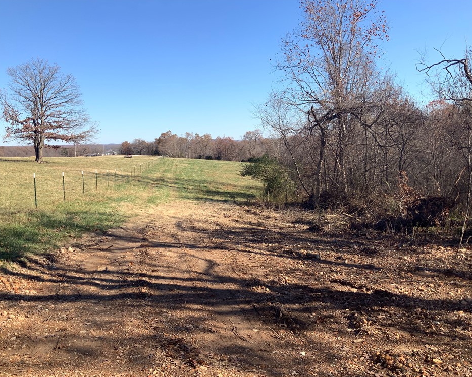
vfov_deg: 47.1
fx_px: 433
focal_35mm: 31
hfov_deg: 57.2
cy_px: 188
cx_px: 227
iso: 16
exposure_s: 1/1412
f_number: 1.8
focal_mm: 3
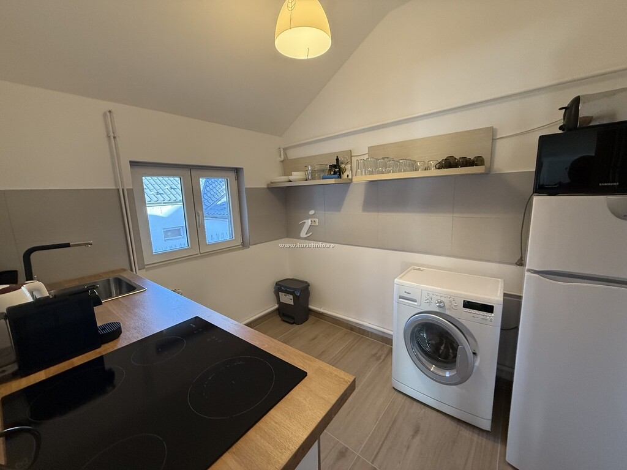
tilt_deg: -8.2
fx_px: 254
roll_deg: +2.0
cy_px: 235
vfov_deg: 85.7
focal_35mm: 14
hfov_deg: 102.1
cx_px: 314
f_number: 2.2
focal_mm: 2.22
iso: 400
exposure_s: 1/100
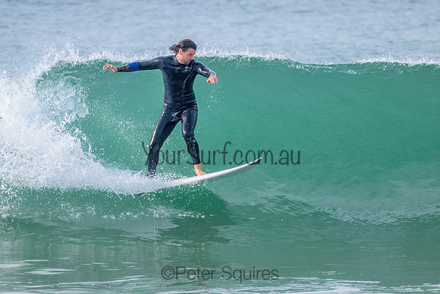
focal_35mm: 1026
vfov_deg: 1.3
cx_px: 209
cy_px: 112
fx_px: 12542
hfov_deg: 2.0
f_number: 11
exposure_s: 1/800
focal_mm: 800
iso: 1000
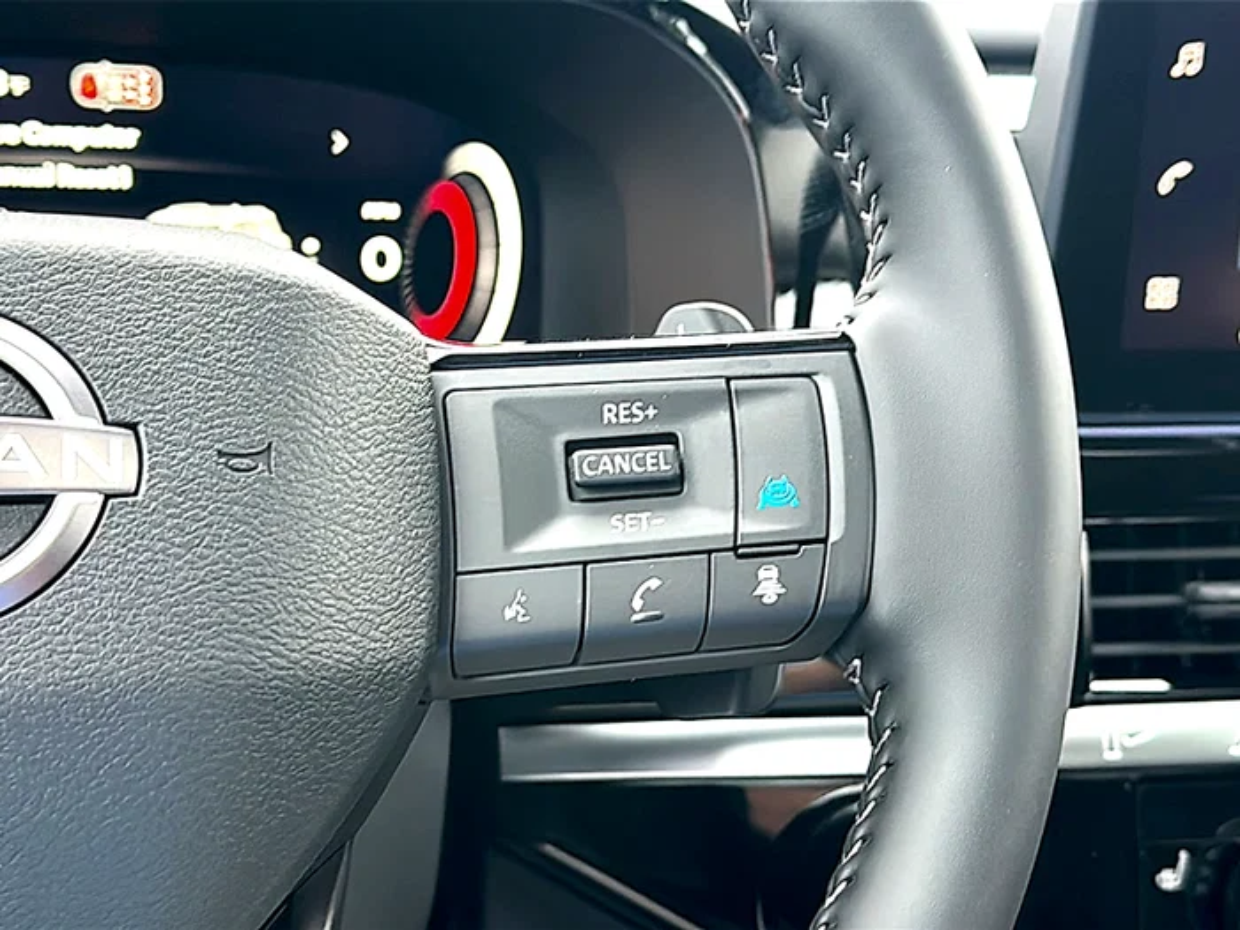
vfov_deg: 32.9
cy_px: 465
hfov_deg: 42.9
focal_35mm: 44
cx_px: 620
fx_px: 1576
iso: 125
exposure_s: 1/40
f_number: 1.78
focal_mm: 6.86
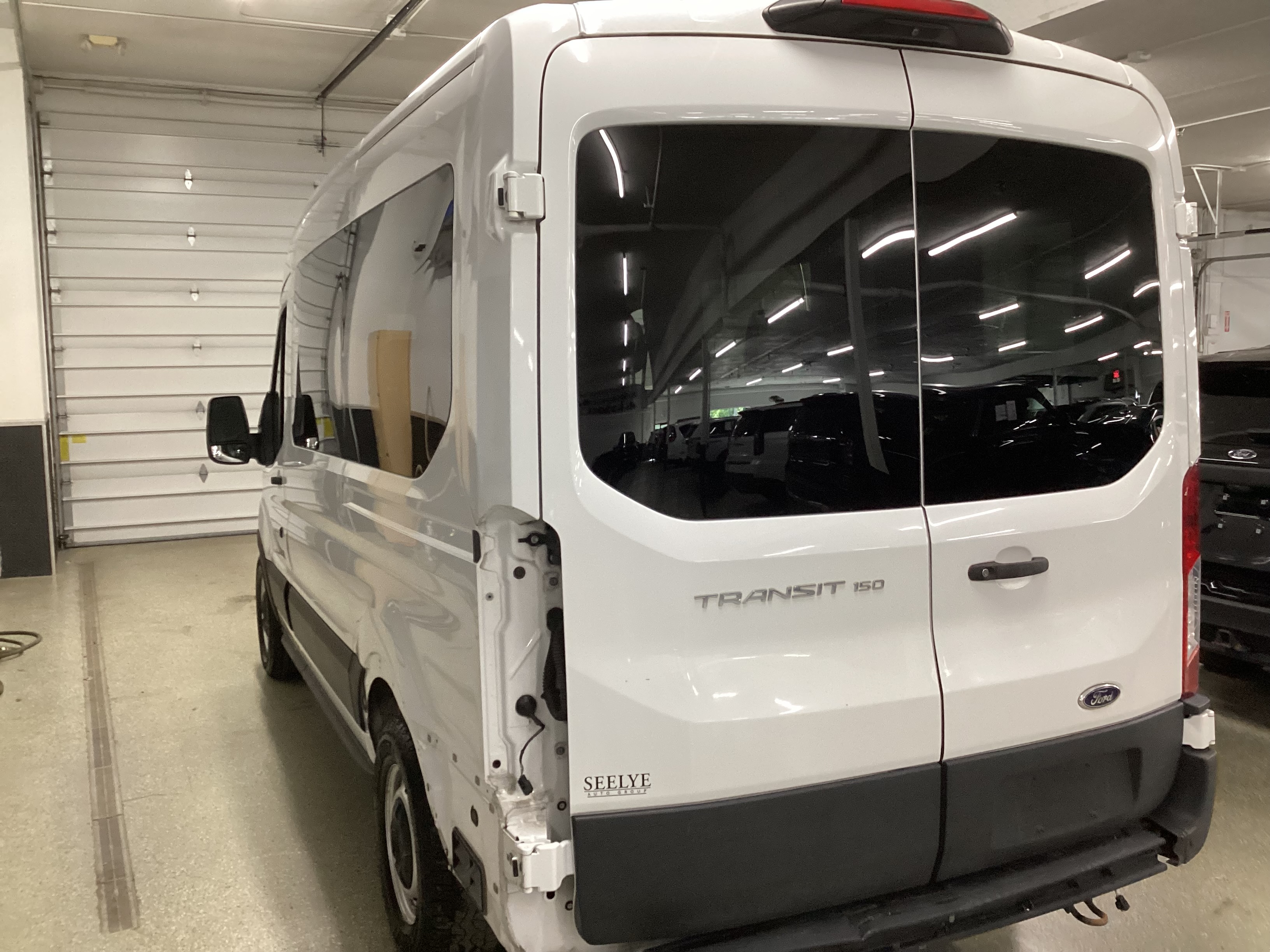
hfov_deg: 58.4
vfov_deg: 45.4
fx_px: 1137
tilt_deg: -7.5
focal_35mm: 31
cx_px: 635
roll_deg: +0.0
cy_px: 476
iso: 250
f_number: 2.4
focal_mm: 3.3
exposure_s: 1/60
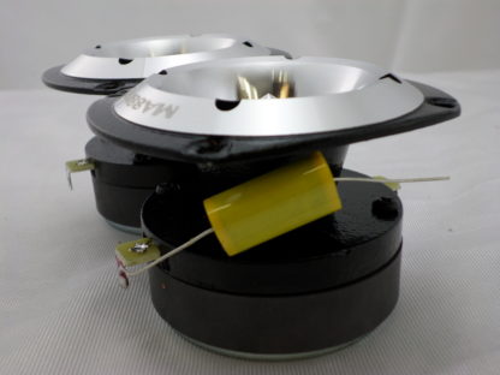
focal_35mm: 36
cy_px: 188
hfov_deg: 51.4
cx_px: 250
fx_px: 520
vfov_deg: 39.7
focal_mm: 6.5
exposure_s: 1/45
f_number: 3
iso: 80
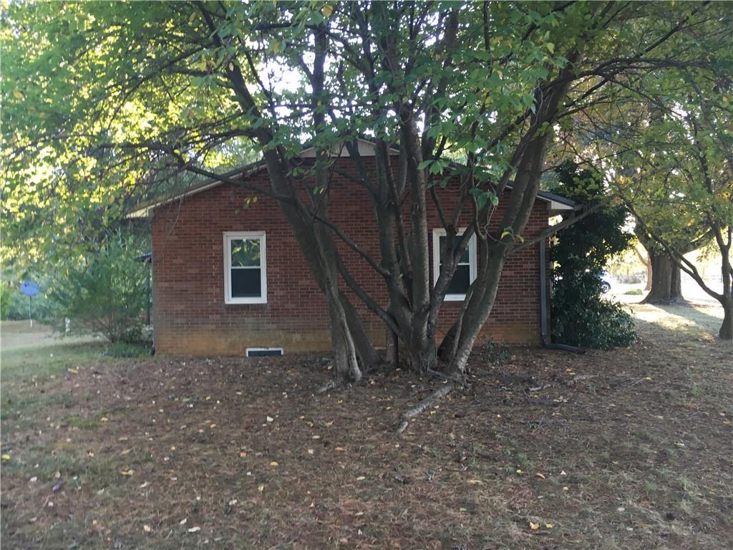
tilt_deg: -1.6
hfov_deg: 61.7
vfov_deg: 48.2
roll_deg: +3.5
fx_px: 614
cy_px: 275
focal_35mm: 29
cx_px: 366
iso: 50
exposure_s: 1/30
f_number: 2.2
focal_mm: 4.15
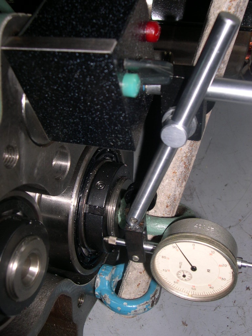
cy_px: 168
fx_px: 369
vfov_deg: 49.0
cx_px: 126
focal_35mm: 38
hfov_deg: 37.7
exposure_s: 1/60
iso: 100
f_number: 7.6
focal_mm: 8
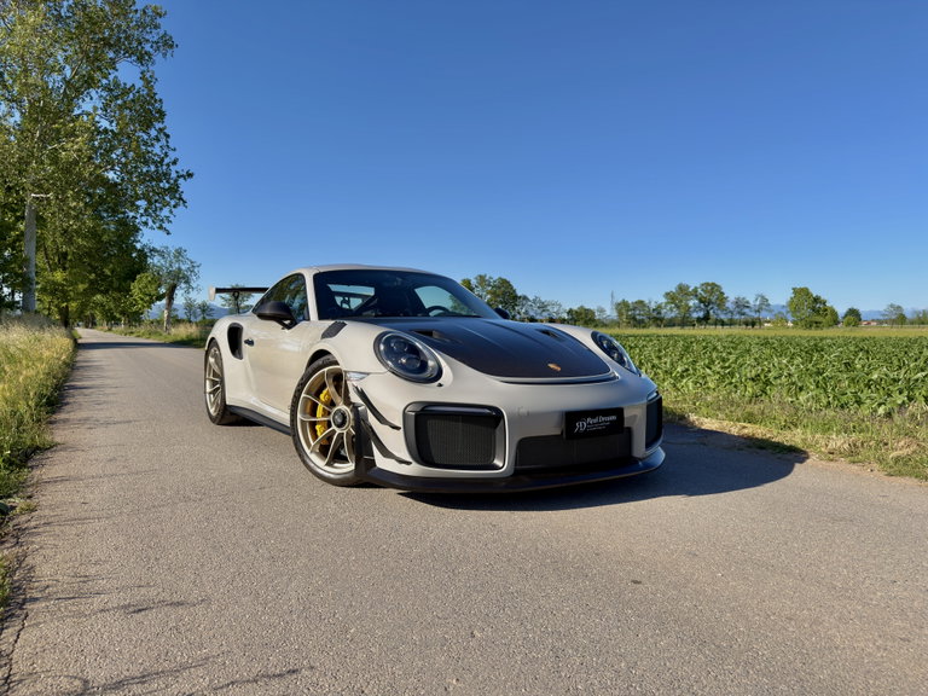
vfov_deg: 56.8
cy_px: 348
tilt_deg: -1.2
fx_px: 643
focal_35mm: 24
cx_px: 464
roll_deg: +0.5
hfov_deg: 71.6
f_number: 1.78
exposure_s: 1/4237
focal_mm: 6.76
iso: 64
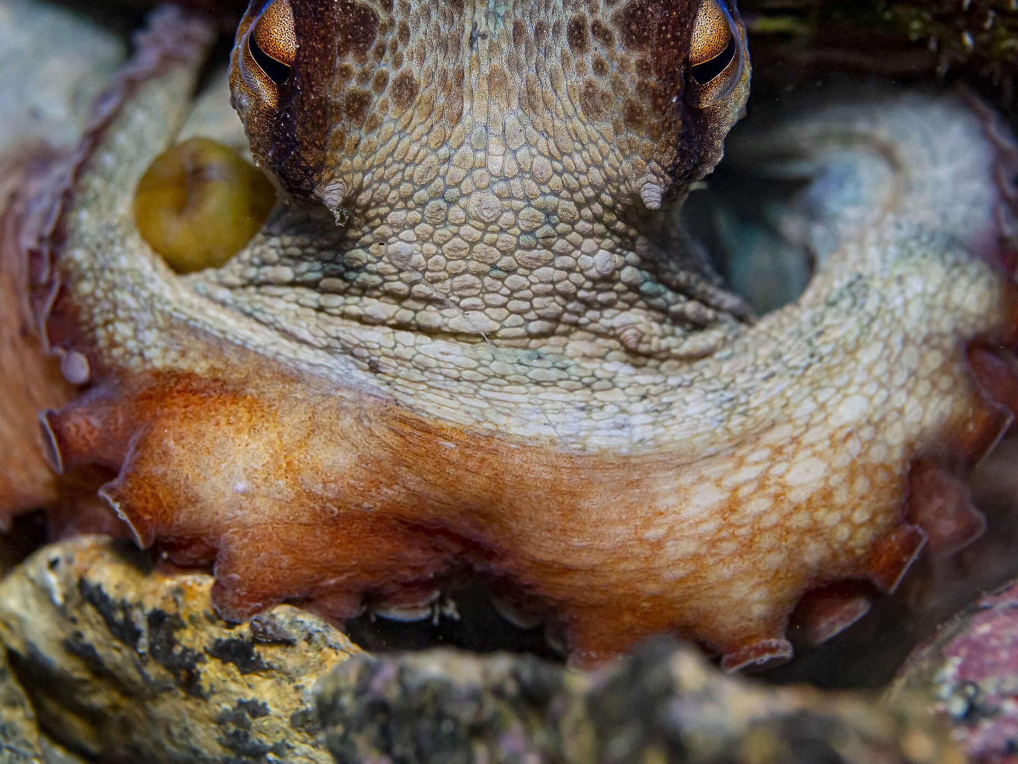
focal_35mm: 116
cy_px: 284
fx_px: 3412
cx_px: 483
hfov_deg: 17.0
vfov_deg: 12.8
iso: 250
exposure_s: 1/125
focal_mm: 45
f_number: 5
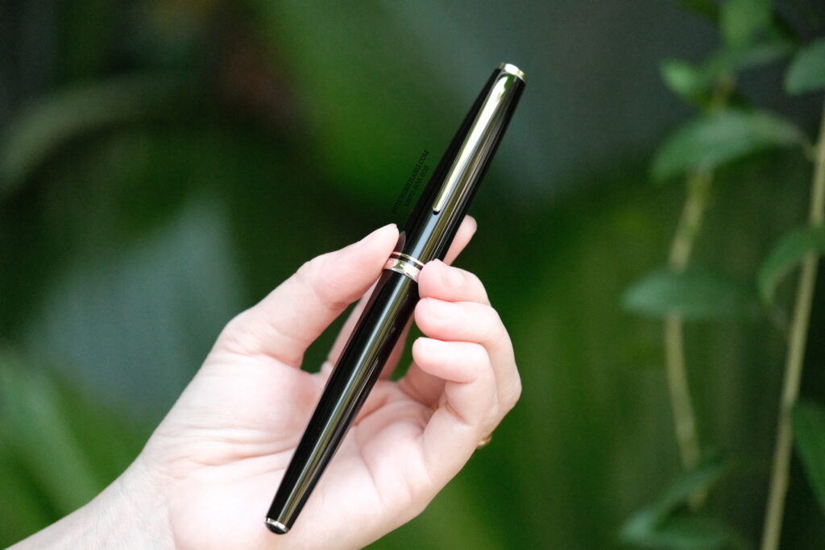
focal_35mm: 120
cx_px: 412
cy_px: 275
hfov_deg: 17.1
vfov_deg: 11.4
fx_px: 2750
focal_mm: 80
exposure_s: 1/2500
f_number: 2.8
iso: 6400
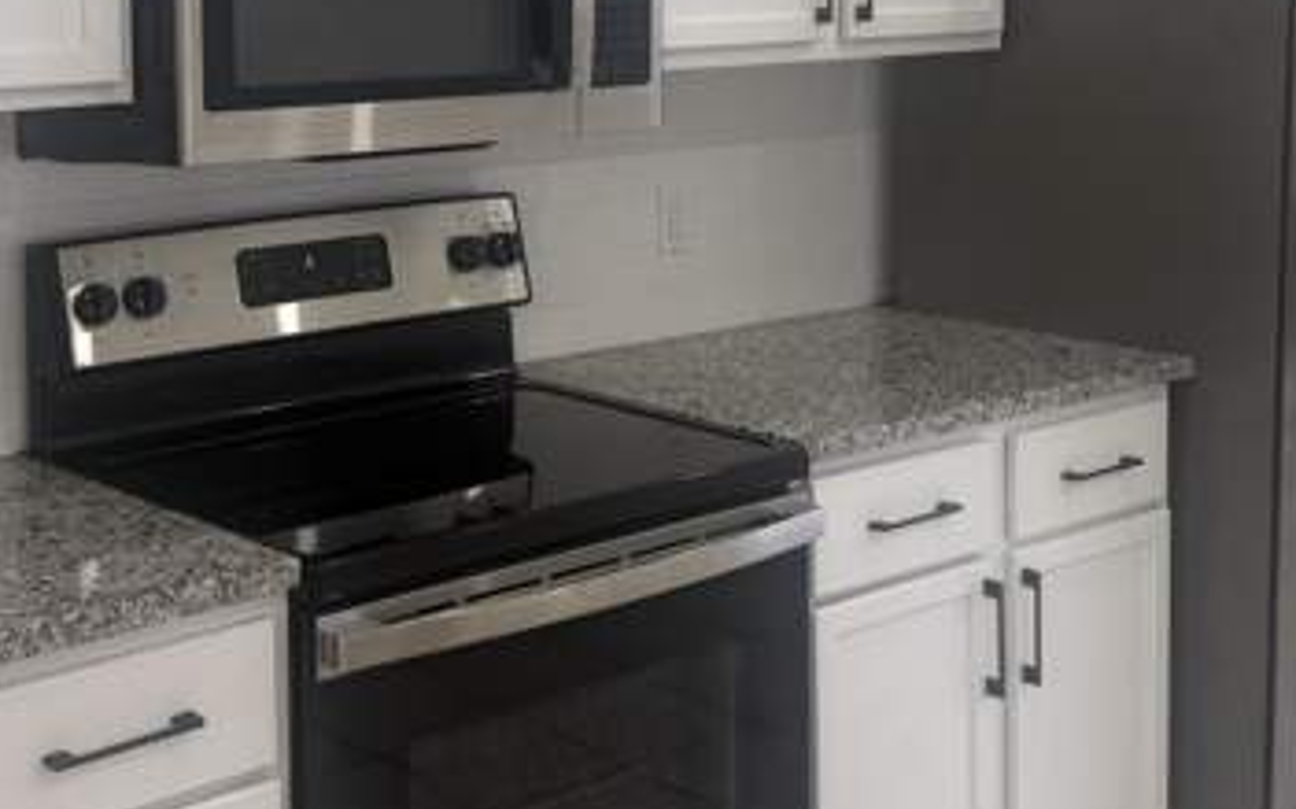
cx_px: 498
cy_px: 111
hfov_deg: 35.0
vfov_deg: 21.9
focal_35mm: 58
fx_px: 2048
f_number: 1.78
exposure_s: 1/131
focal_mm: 6.76
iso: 50
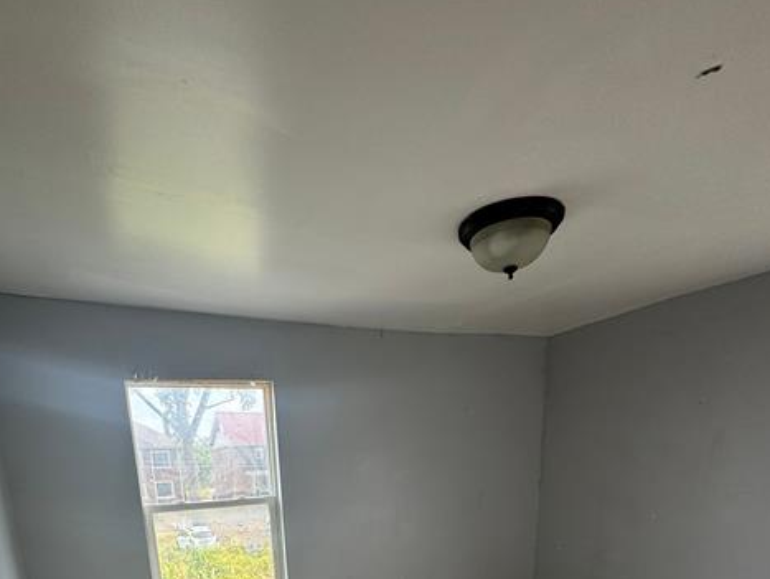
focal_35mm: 23
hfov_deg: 73.6
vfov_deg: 47.9
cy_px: 589
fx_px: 512
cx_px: 343
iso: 50
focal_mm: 2.22
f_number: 2.2
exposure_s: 1/99
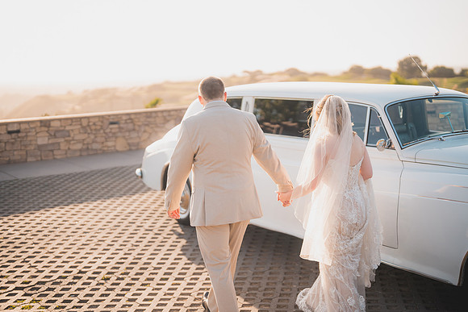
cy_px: 156
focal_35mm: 50
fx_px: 650
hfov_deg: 39.6
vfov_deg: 27.0
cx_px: 234
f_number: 1.2
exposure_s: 1/5000
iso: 200
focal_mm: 50
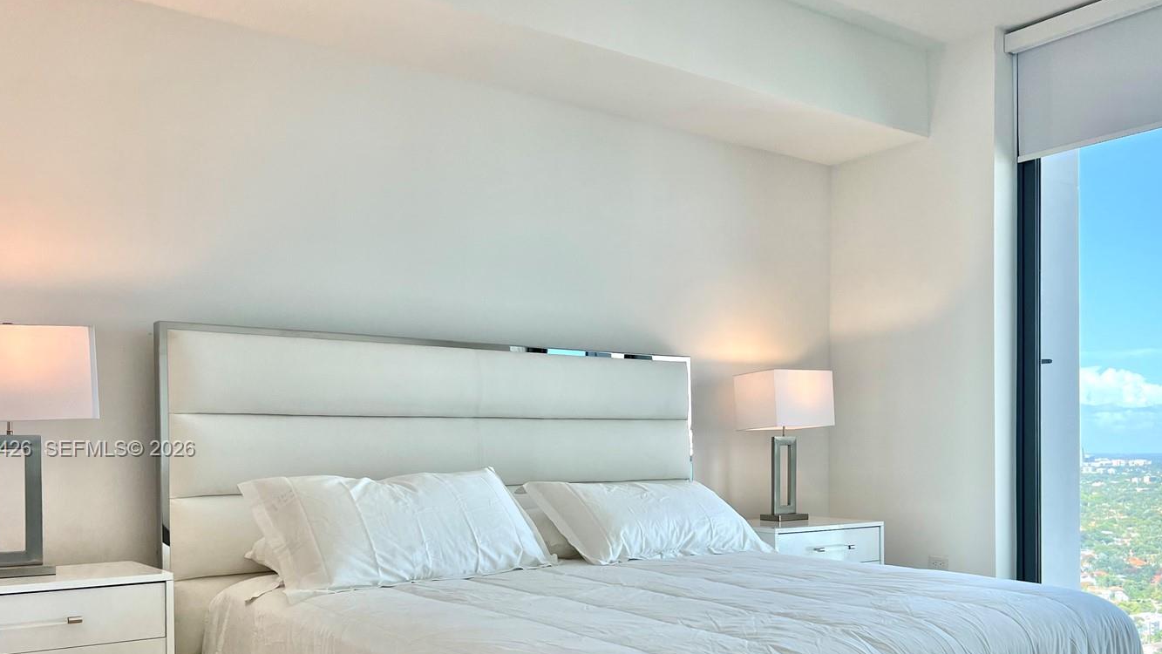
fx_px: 1048
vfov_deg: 34.3
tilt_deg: -0.9
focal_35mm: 34
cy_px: 450
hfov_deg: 58.0
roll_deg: +0.2
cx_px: 621
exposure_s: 1/322
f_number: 1.5
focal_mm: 5.7
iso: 50
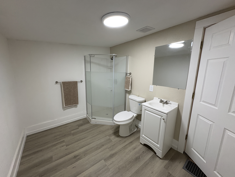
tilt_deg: -10.9
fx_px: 95
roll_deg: -1.8
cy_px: 88
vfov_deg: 85.7
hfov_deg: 102.1
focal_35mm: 14
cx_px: 118
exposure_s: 1/120
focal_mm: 2.22
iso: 200
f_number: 2.2
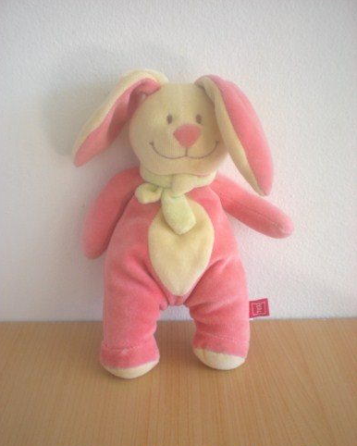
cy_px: 240
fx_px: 528
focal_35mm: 40
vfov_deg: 45.7
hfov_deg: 37.4
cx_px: 178
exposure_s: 1/60
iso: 144
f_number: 3.1
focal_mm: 6.3
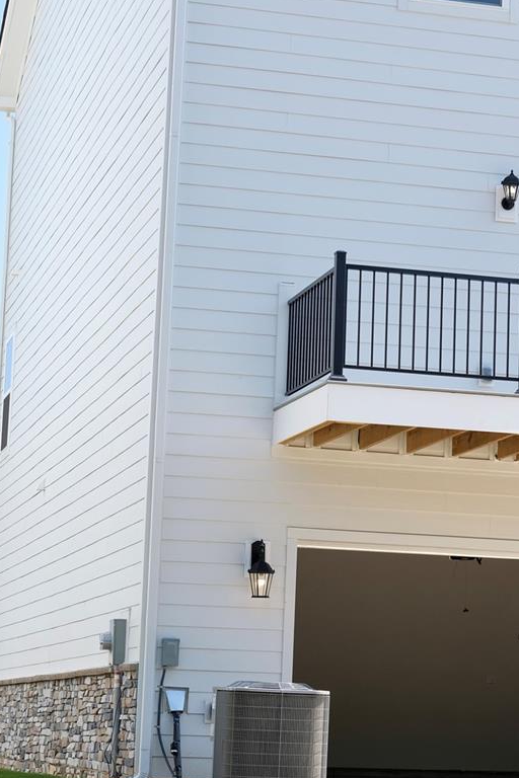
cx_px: 433
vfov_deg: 19.3
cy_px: 367
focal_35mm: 106
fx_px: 2292
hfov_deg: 12.8
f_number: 5.6
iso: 200
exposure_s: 1/320
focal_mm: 35
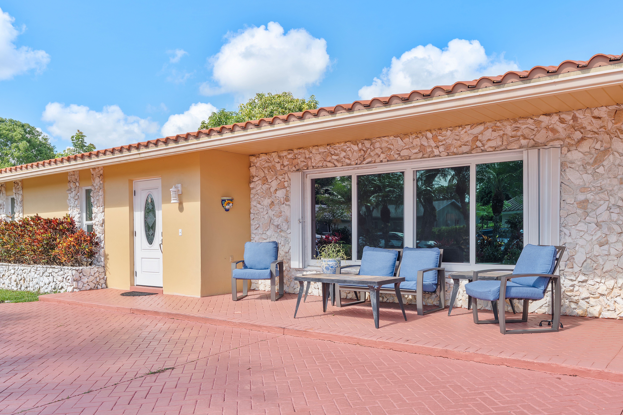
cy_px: 208
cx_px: 312
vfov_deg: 45.0
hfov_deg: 63.7
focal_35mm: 29
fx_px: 502
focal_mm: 29
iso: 100
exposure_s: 1/125
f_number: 10
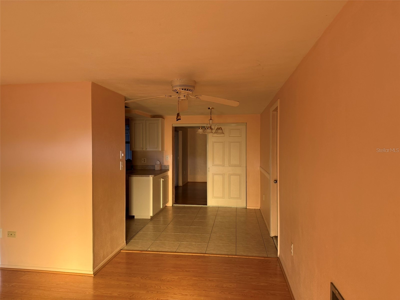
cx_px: 200
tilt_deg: -0.6
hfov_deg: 71.6
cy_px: 150
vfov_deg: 56.8
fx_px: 277
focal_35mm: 24
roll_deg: +0.4
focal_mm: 6.76
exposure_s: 1/121
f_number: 1.78
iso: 160
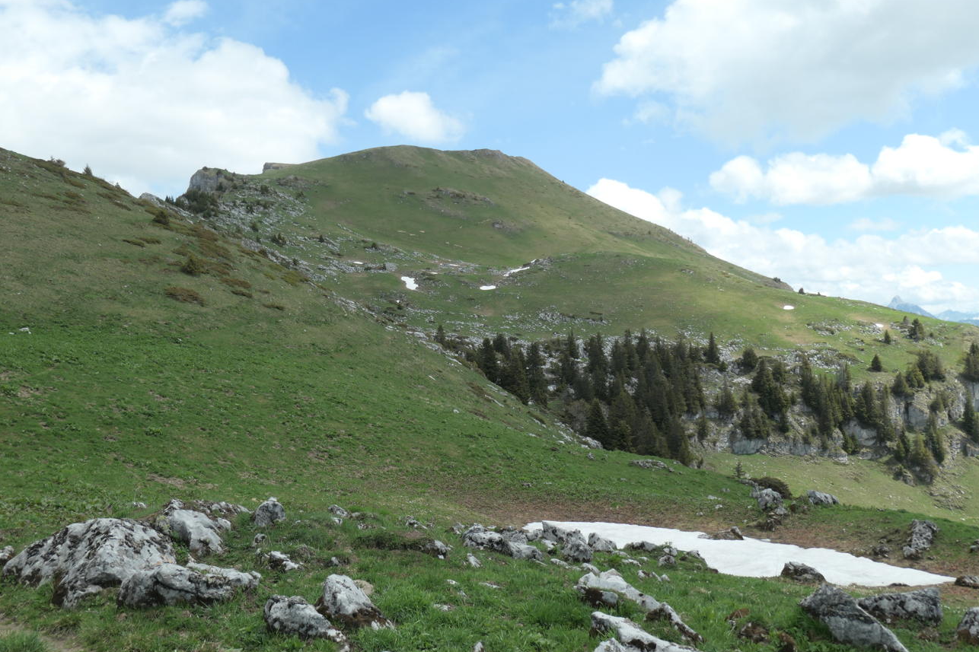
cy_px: 371
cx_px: 461
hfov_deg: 54.4
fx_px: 952
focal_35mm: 35
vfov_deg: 37.8
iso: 125
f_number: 3.5
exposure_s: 1/1000
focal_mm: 10.9
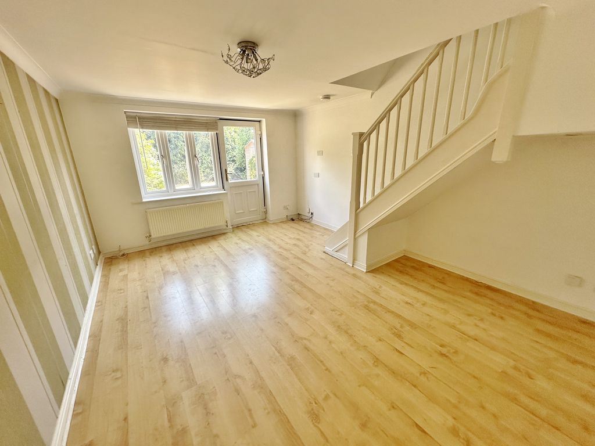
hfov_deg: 102.1
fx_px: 241
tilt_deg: -15.4
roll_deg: +1.2
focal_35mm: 14
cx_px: 298
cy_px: 223
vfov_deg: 85.7
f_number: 2.2
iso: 100
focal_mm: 2.22
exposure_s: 1/99
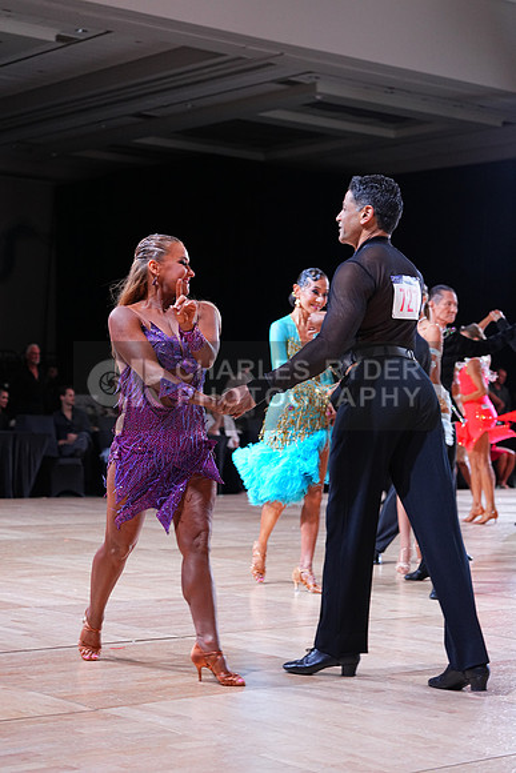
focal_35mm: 70
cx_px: 258
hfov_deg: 19.5
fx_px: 1504
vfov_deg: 28.8
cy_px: 386
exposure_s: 1/250
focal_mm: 70
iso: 1250
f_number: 4
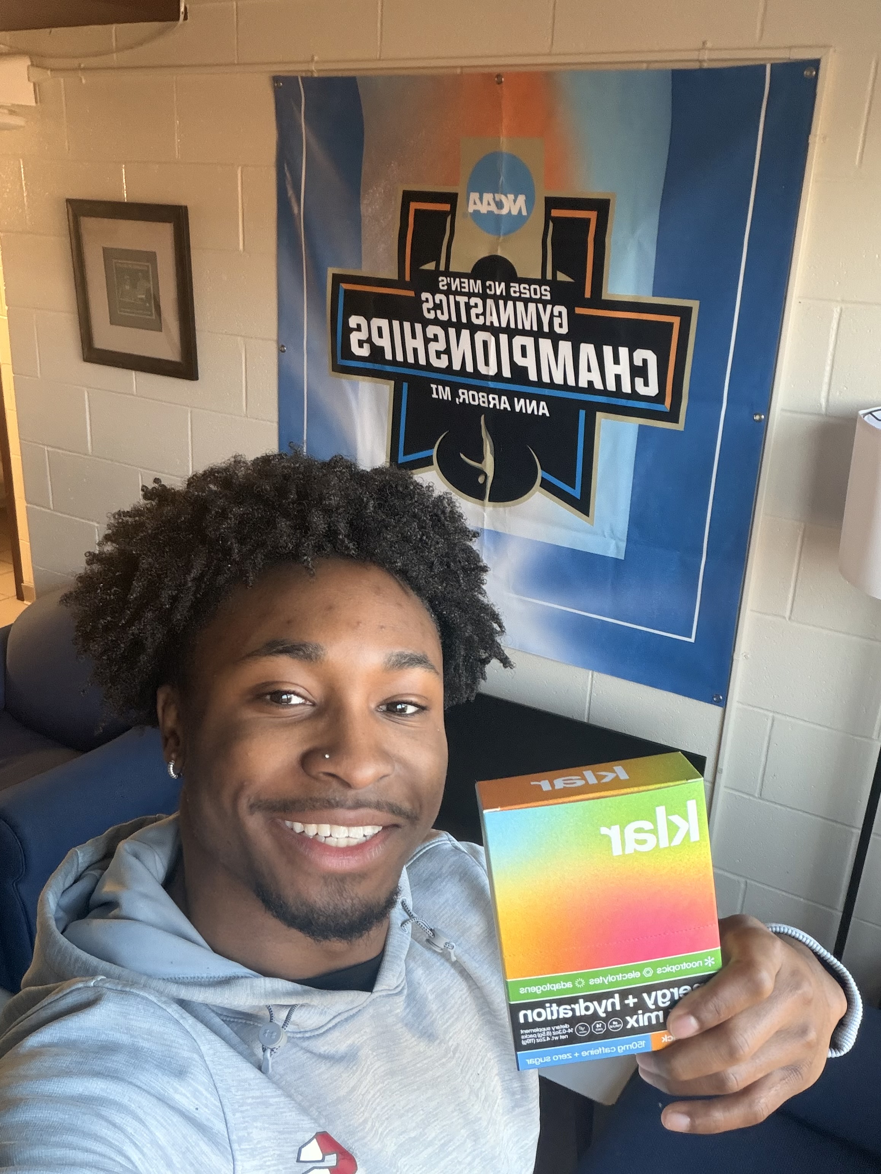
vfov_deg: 60.0
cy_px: 587
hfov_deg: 46.8
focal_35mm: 30
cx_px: 440
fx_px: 1018
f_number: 1.9
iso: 200
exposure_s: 1/60
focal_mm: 2.71
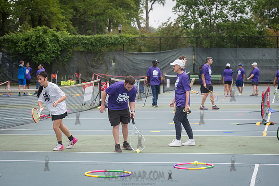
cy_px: 93
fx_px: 775
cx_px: 140
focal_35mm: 100
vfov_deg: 13.7
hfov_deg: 20.4
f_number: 5
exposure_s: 1/1250
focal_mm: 100
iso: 1250
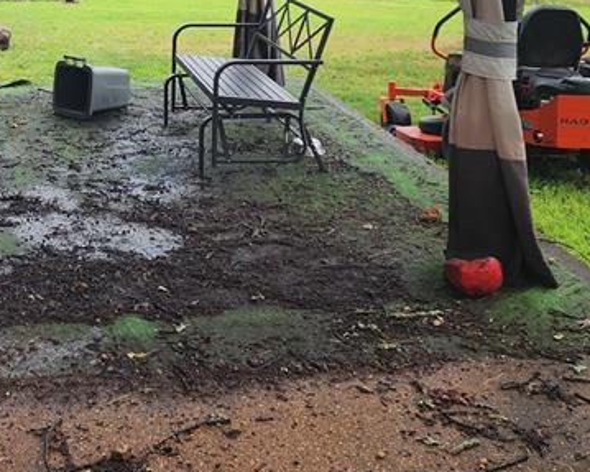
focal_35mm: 64
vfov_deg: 22.5
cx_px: 94
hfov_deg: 28.7
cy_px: -43
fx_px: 1117
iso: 12
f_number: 1.8
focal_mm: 6.4
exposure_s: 1/207
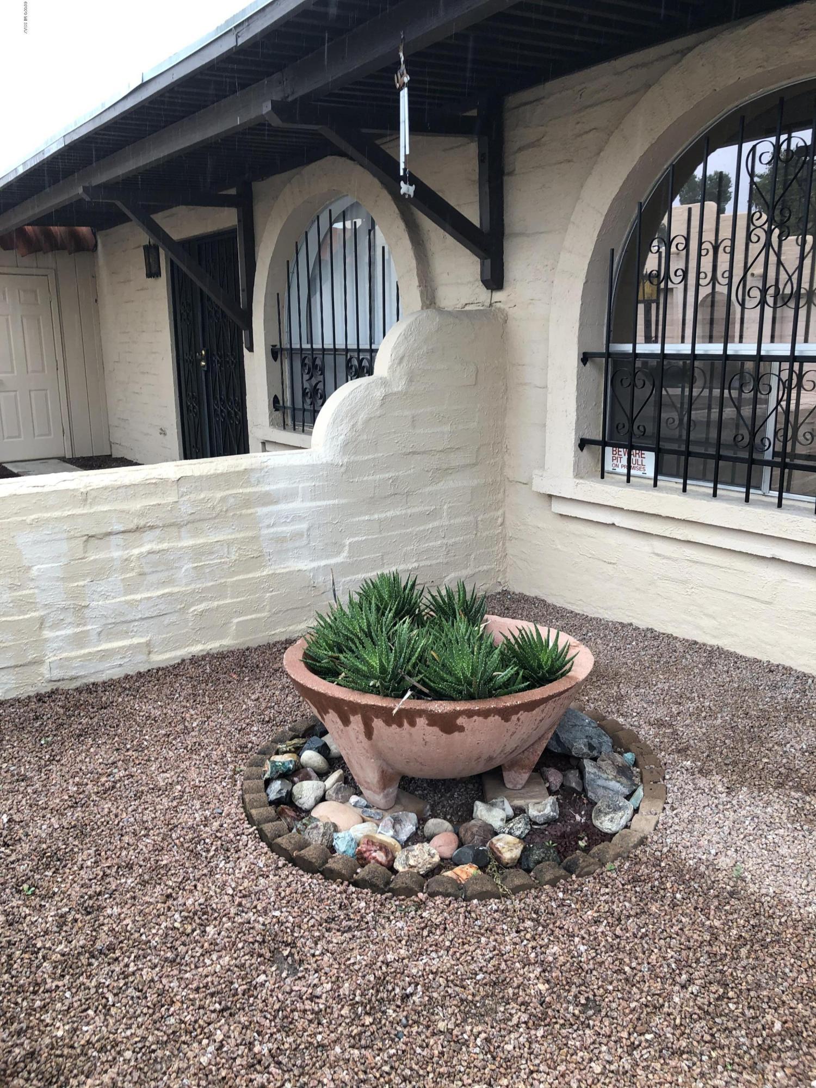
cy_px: 544
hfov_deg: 49.7
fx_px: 880
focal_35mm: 28
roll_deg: +1.6
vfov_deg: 63.4
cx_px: 408
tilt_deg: -11.9
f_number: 1.8
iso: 32
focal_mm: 3.99
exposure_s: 1/120
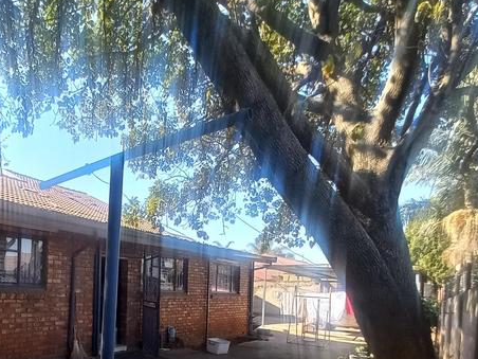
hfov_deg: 69.6
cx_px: 126
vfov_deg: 54.2
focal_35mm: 23
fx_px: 318
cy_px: 295
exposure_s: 1/175
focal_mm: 1.42
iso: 40
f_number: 2.2
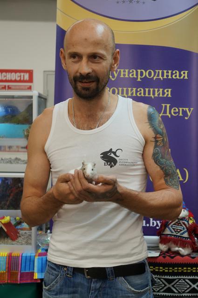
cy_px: 149
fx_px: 521
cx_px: 99
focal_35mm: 63
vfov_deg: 31.9
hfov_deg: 21.5
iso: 1000
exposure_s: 1/160
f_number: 4.5
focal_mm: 42
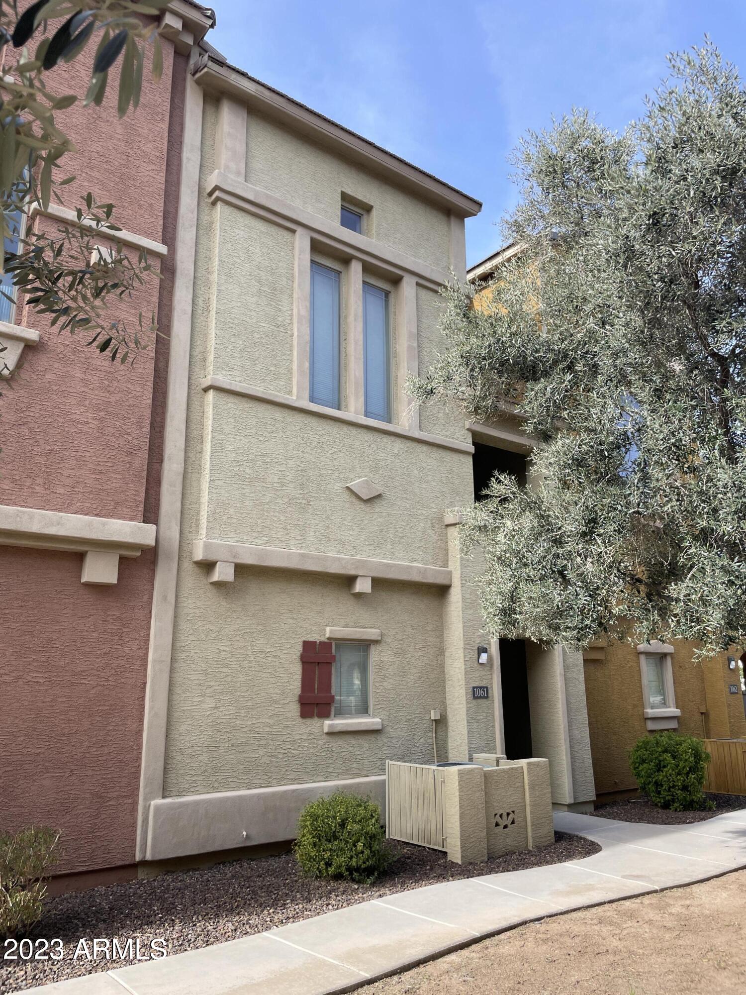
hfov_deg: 53.1
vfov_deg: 67.3
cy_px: 498
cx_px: 373
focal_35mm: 26
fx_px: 747
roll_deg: +0.6
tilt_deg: +14.5
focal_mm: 4.2
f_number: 1.6
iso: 32
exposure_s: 1/1082
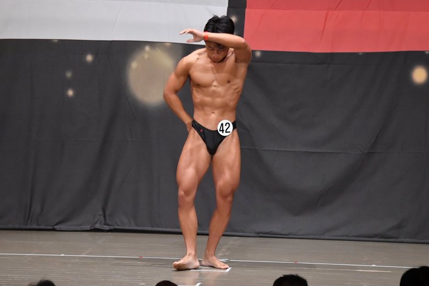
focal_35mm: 242
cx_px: 213
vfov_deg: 5.7
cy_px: 144
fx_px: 2884
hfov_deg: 8.5
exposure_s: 1/400
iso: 6400
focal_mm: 160
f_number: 5.6
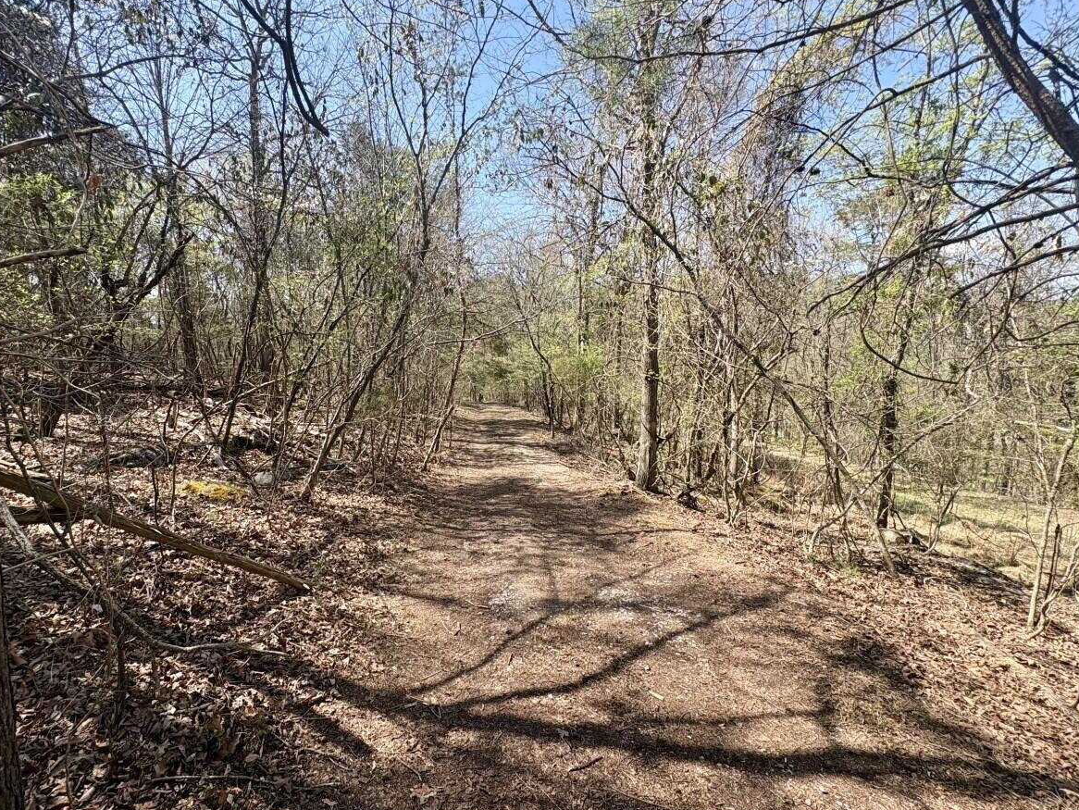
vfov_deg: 78.1
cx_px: 490
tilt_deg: -10.5
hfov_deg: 94.2
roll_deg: +1.4
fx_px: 499
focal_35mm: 16
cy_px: 423
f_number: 2.2
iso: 40
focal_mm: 2.22
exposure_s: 1/669
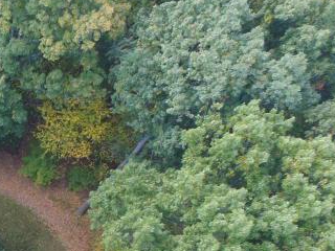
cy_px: 307
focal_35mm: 64
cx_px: -122
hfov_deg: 25.3
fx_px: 619
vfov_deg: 21.2
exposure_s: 1/100
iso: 167
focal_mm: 3.61
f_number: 2.8
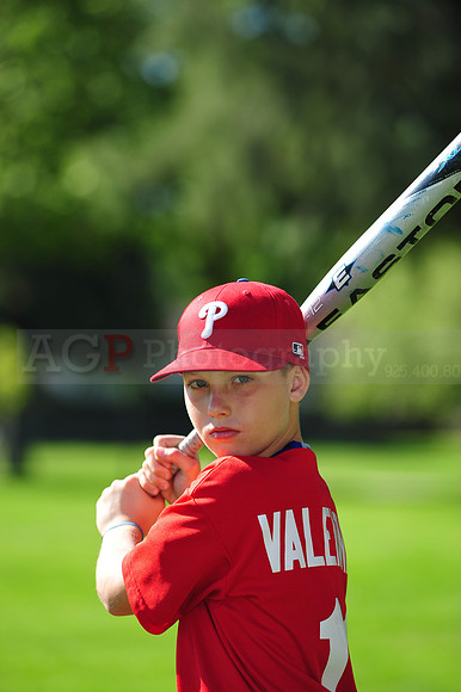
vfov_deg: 10.3
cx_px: 230
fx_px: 3846
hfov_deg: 6.9
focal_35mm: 200
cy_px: 346
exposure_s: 1/640
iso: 200
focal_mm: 200
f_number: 5
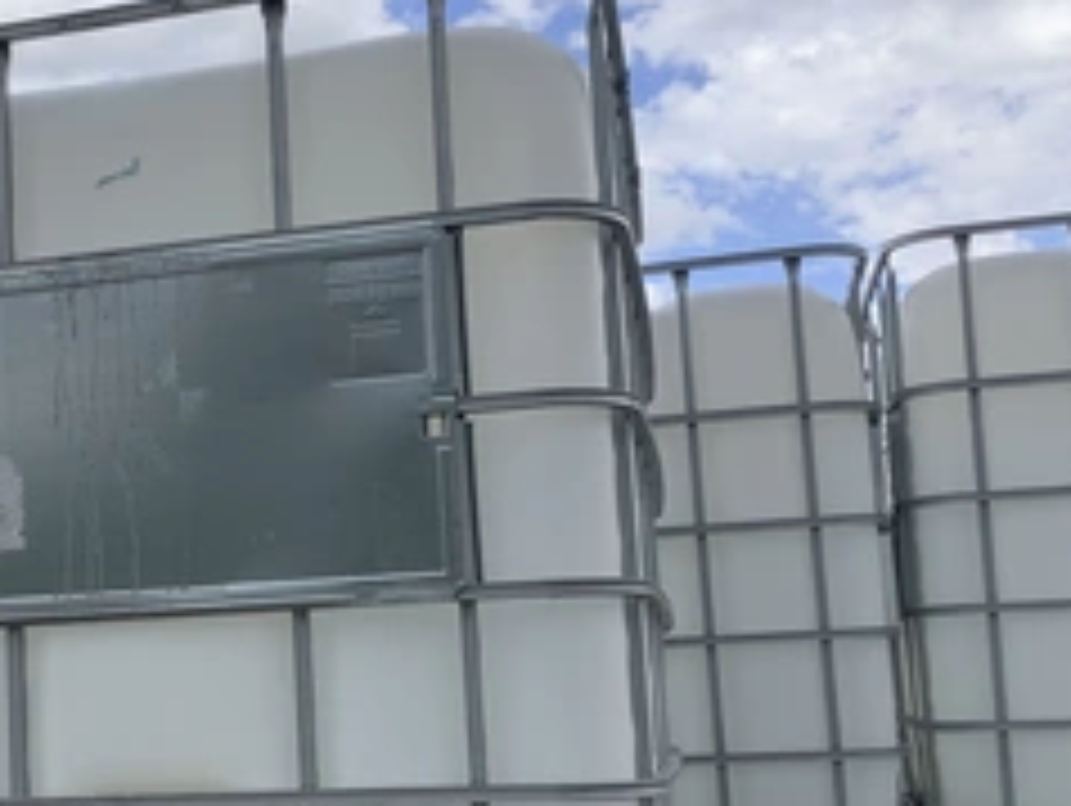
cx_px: 238
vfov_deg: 27.9
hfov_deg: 35.8
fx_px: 1610
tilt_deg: +6.1
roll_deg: +2.4
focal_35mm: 52
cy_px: 527
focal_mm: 3.3
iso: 25
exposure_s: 1/895
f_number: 2.4
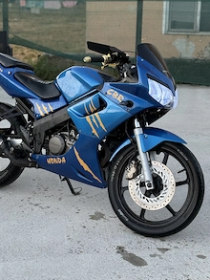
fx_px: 574
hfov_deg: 20.7
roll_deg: -1.4
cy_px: 106
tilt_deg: -10.5
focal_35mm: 71
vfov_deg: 27.3
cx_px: 93
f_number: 1.6
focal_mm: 5.96
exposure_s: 1/72
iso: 50
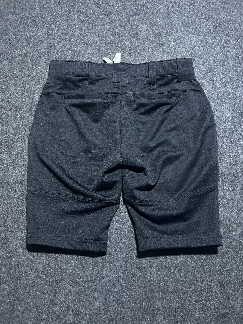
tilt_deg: -55.3
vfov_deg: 67.3
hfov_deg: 53.1
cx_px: 122
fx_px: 243
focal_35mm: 26
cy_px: 162
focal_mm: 5.7
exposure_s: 1/50
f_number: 1.5
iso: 200
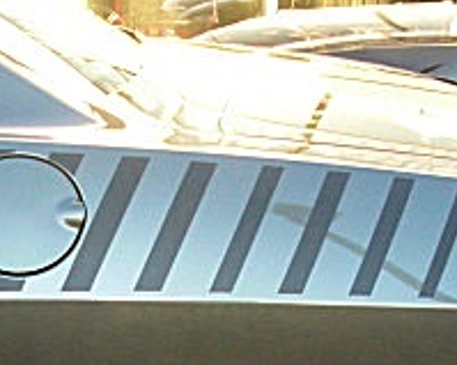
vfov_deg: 13.0
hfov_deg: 16.8
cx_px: 53
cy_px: 521
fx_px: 1528
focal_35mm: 113
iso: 200
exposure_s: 1/125
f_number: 2.8
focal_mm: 6.3
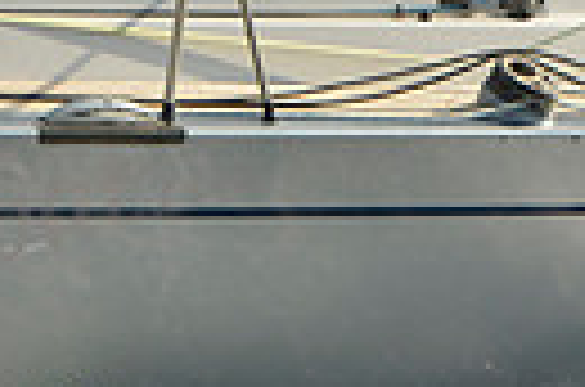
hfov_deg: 2.4
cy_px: -56
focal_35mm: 873
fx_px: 14152
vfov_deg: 1.6
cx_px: 495
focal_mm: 195
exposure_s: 1/1600
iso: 200
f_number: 6.3
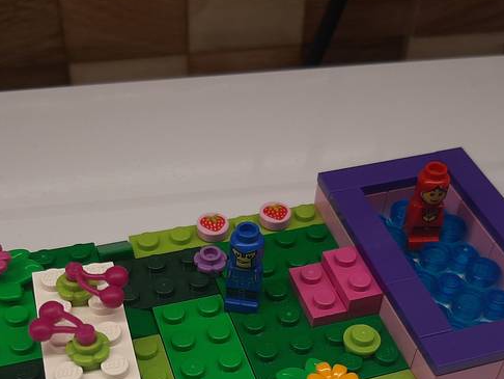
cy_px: 343
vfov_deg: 28.0
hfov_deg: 38.2
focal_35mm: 50
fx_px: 728
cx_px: 250
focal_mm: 3.93
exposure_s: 1/103
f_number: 1.7
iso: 40
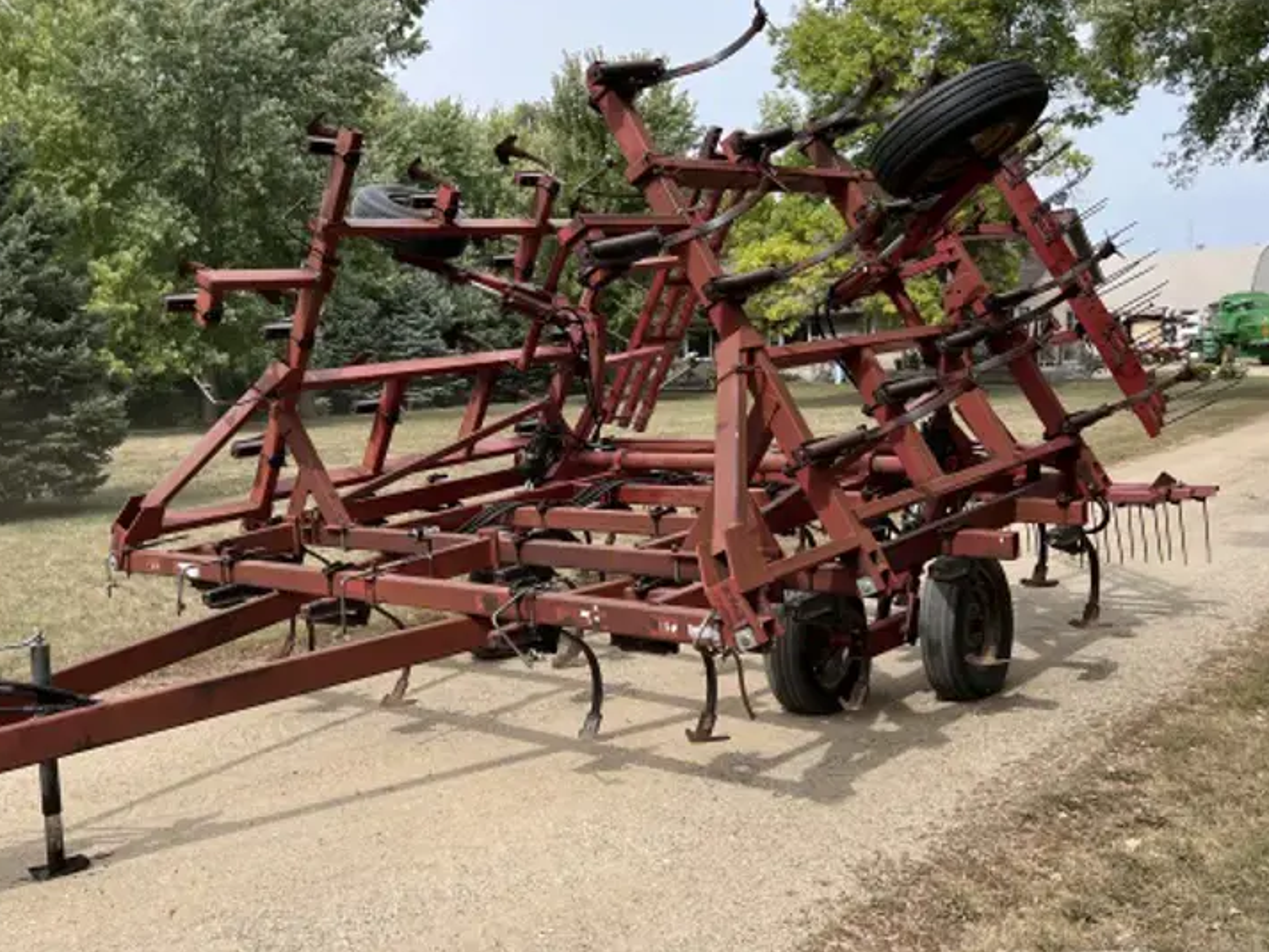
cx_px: 429
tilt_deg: -3.1
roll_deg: +0.6
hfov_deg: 51.7
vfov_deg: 40.7
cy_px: 432
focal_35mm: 35
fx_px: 1283
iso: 50
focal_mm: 5.7
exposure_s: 1/1972
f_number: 1.5
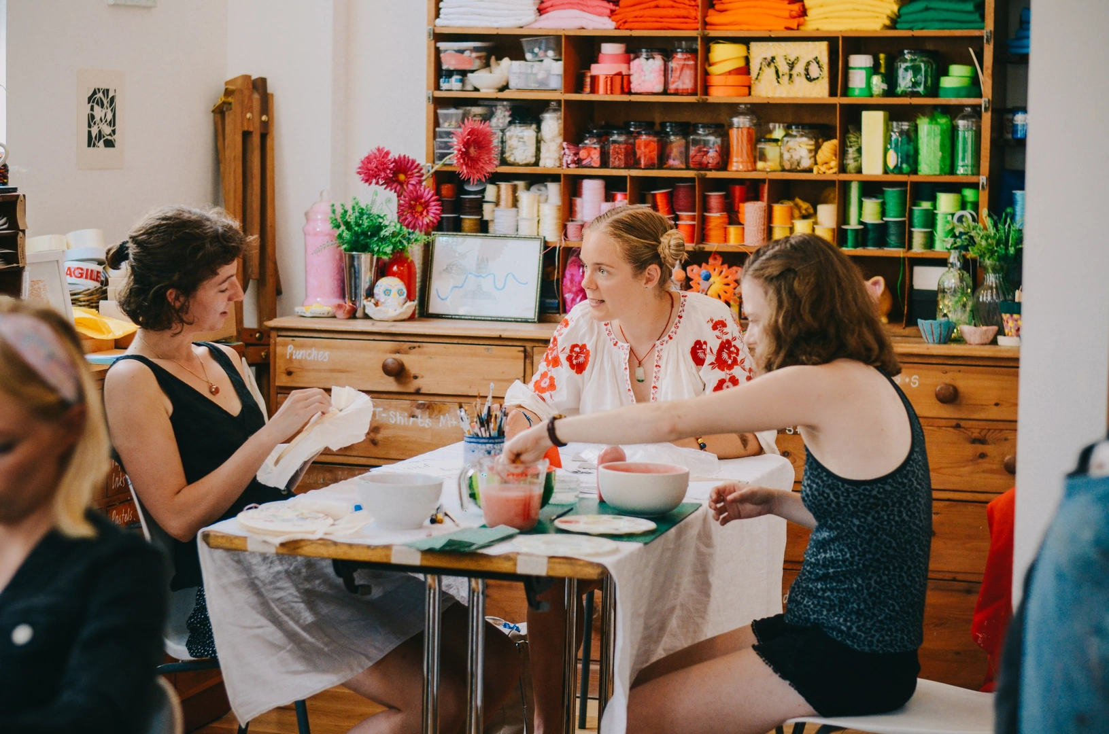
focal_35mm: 75
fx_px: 2305
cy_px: 367
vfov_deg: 18.1
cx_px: 554
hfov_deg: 27.0
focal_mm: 50
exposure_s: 1/500
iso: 1000
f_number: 2.5
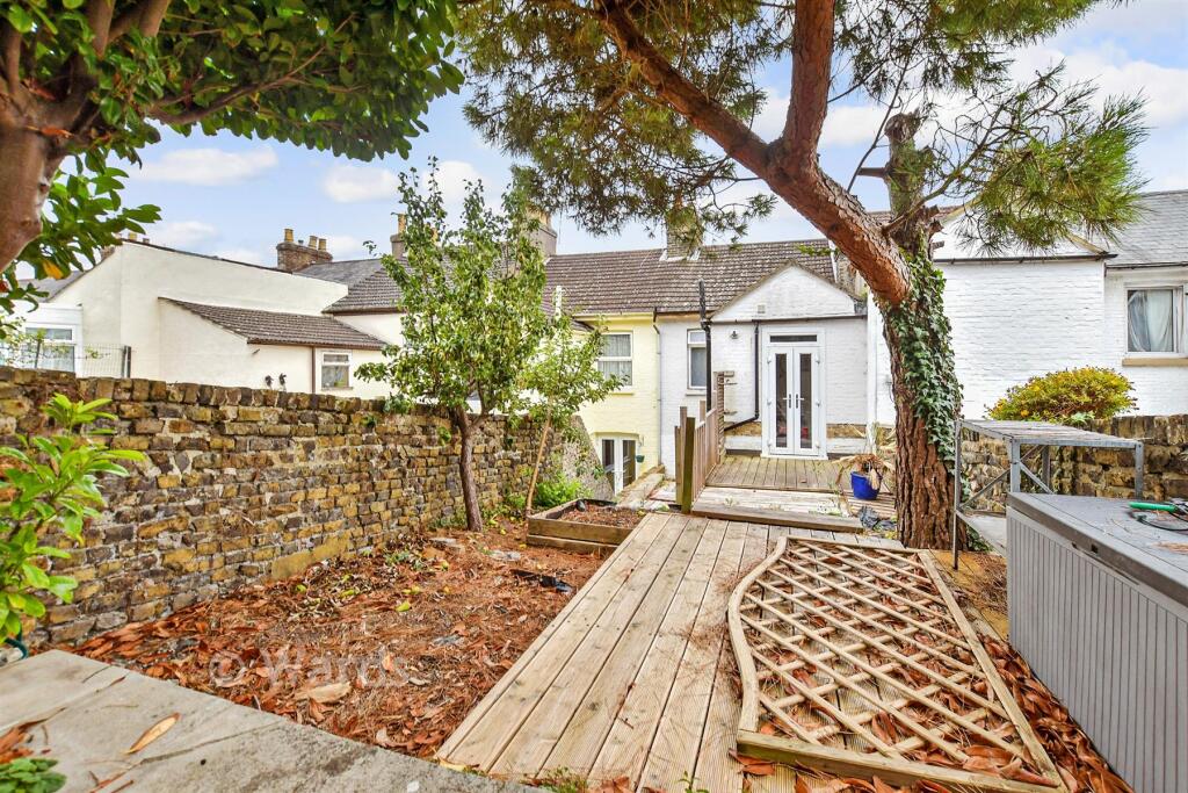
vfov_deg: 77.3
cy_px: 396
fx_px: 495
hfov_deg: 100.4
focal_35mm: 15
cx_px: 594
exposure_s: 1/20
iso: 200
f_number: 8
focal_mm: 10
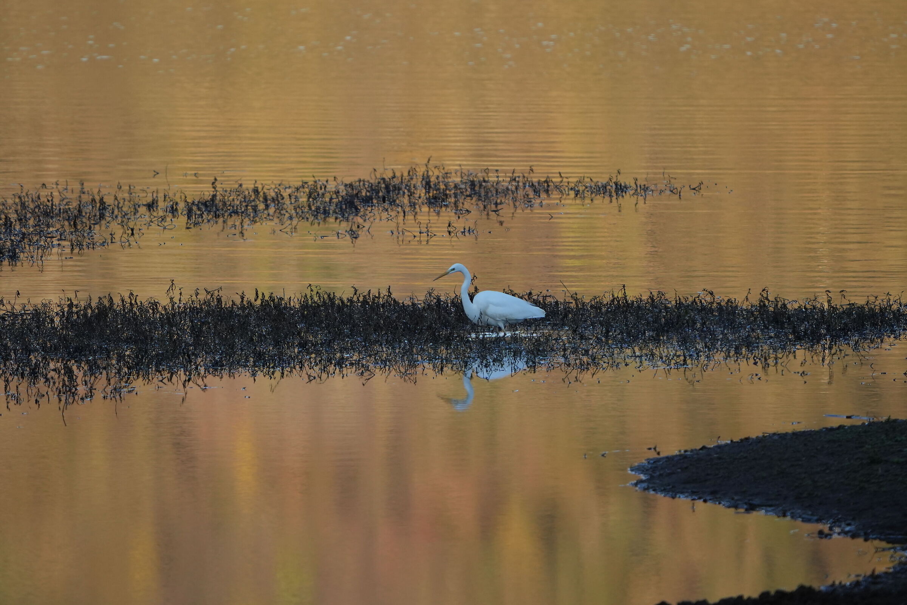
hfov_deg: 2.3
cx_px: 454
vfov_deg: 1.5
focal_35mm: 900
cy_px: 302
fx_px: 22673
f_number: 6.3
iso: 1000
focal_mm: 600
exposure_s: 1/1000
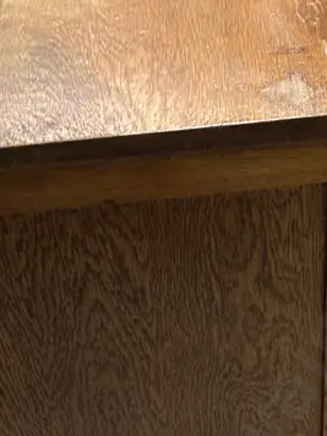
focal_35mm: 69
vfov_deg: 27.9
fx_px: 869
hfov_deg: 20.4
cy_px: 310
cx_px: 354
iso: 200
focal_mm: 6.86
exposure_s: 1/50
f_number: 1.78
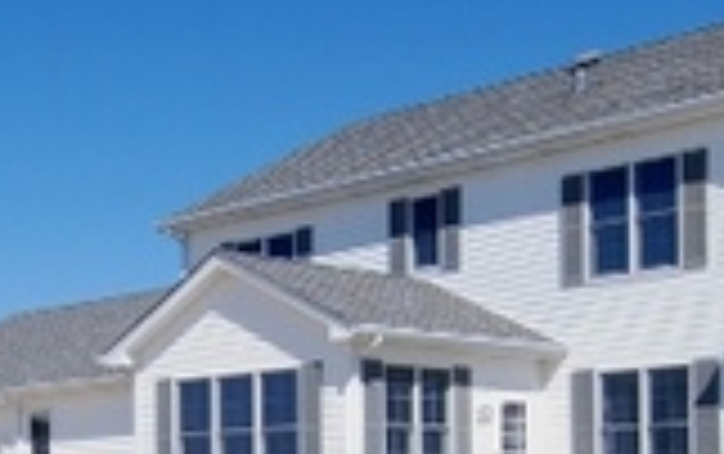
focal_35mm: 73
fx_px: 1442
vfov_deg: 17.4
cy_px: 481
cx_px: 180
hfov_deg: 27.8
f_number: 10
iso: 200
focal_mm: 12
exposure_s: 1/400
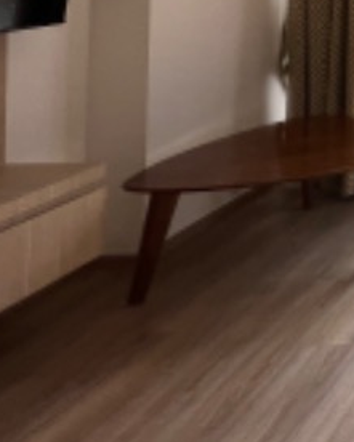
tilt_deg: +3.8
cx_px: 740
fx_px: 602
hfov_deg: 18.2
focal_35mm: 46
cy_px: -88
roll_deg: -0.9
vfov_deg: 33.0
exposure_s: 1/223
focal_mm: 1.57
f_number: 1.8
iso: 32
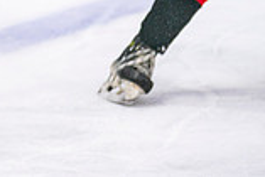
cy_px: -148
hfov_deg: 4.3
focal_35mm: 479
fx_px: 3529
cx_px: -2
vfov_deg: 2.9
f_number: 2.8
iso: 640
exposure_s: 1/640
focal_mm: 130
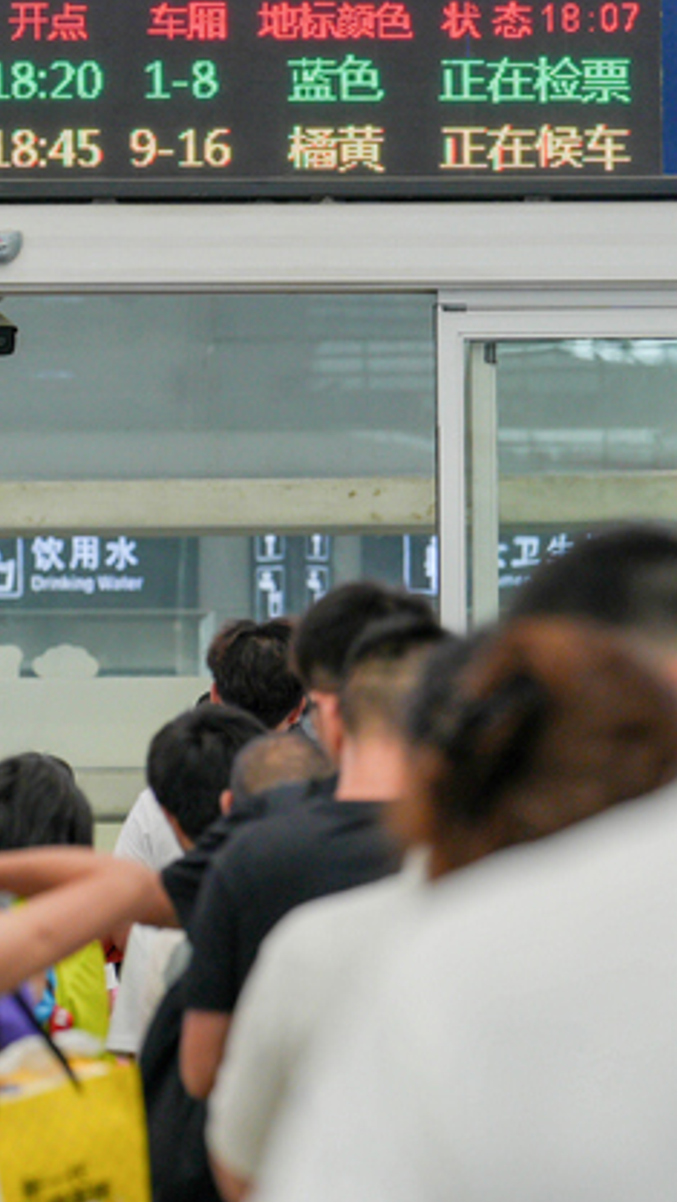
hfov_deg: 5.2
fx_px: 7425
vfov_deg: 9.2
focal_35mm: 233
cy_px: 489
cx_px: -75
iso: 640
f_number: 3.5
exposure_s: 1/160
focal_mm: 108
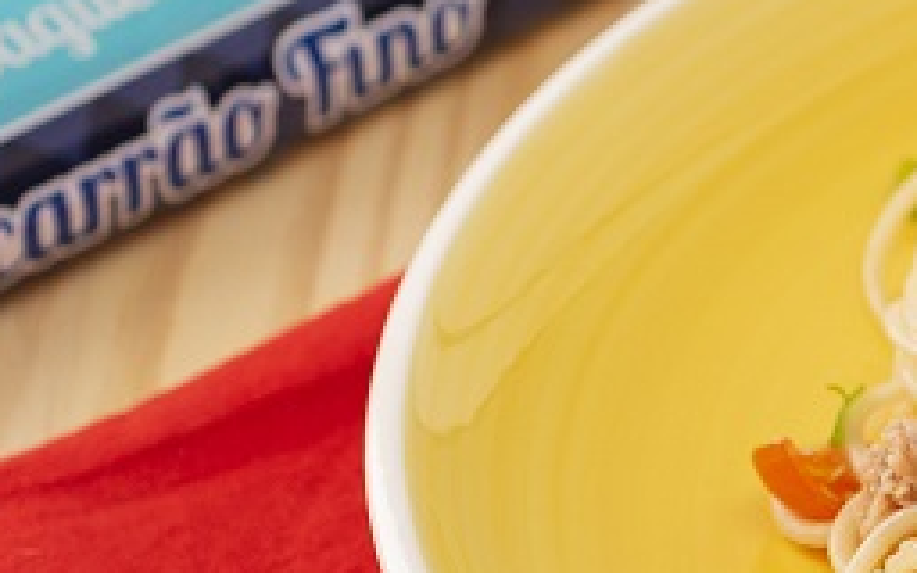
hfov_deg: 6.7
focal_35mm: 312
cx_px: 1143
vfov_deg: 4.2
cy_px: 365
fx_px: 7797
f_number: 6.3
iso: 100
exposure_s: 1/125
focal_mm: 85
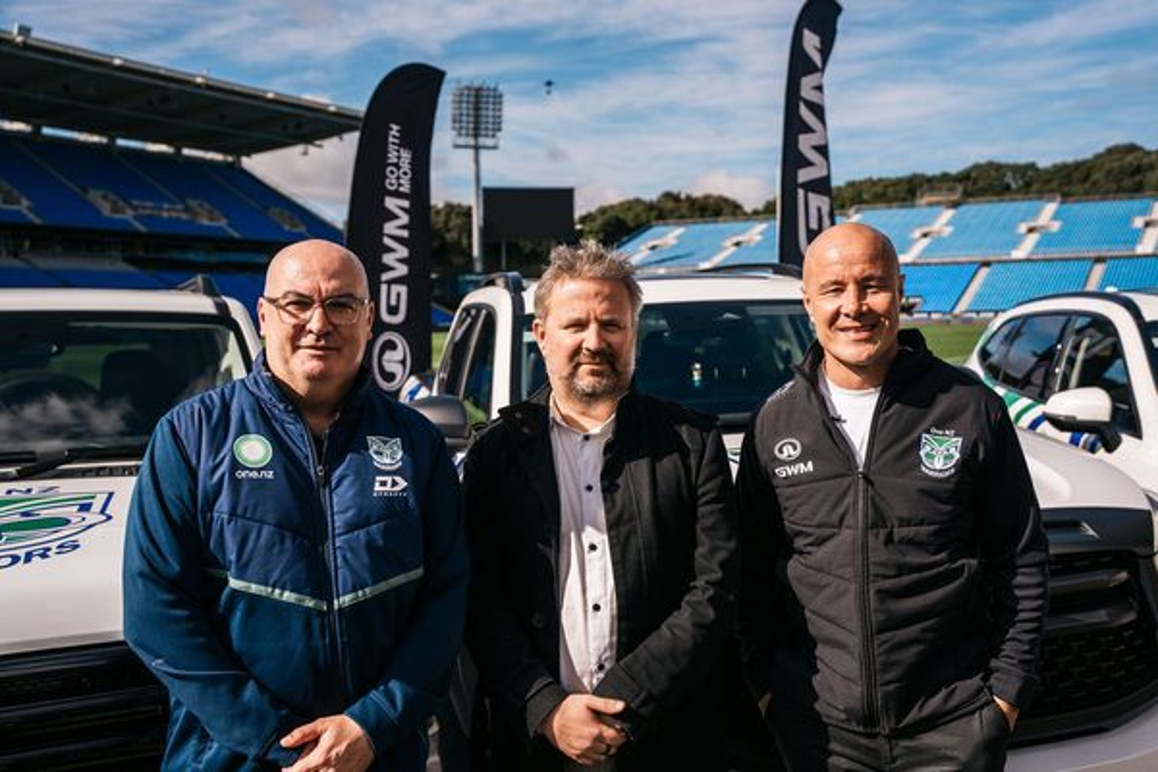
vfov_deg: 36.1
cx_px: 613
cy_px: 398
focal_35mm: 37
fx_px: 1186
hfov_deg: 52.0
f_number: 3.5
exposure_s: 1/3200
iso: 250
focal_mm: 34.7
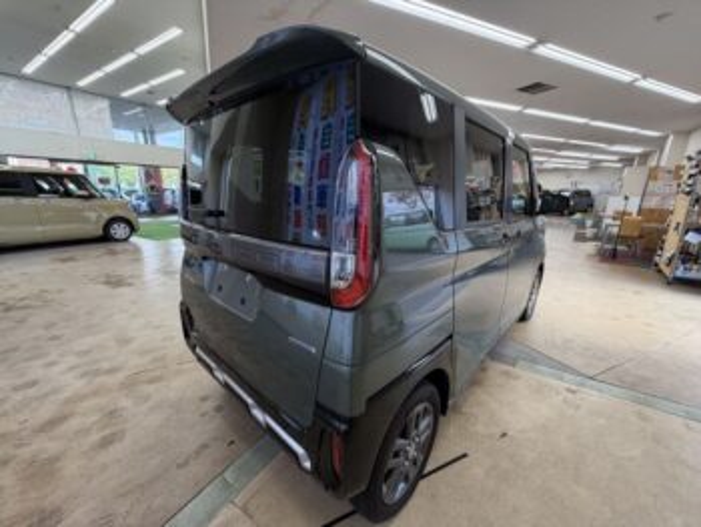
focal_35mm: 14
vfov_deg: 85.7
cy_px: 264
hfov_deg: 102.0
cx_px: 350
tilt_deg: -14.1
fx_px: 284
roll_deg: -0.1
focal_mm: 2.22
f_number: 2.2
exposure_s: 1/100
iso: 125
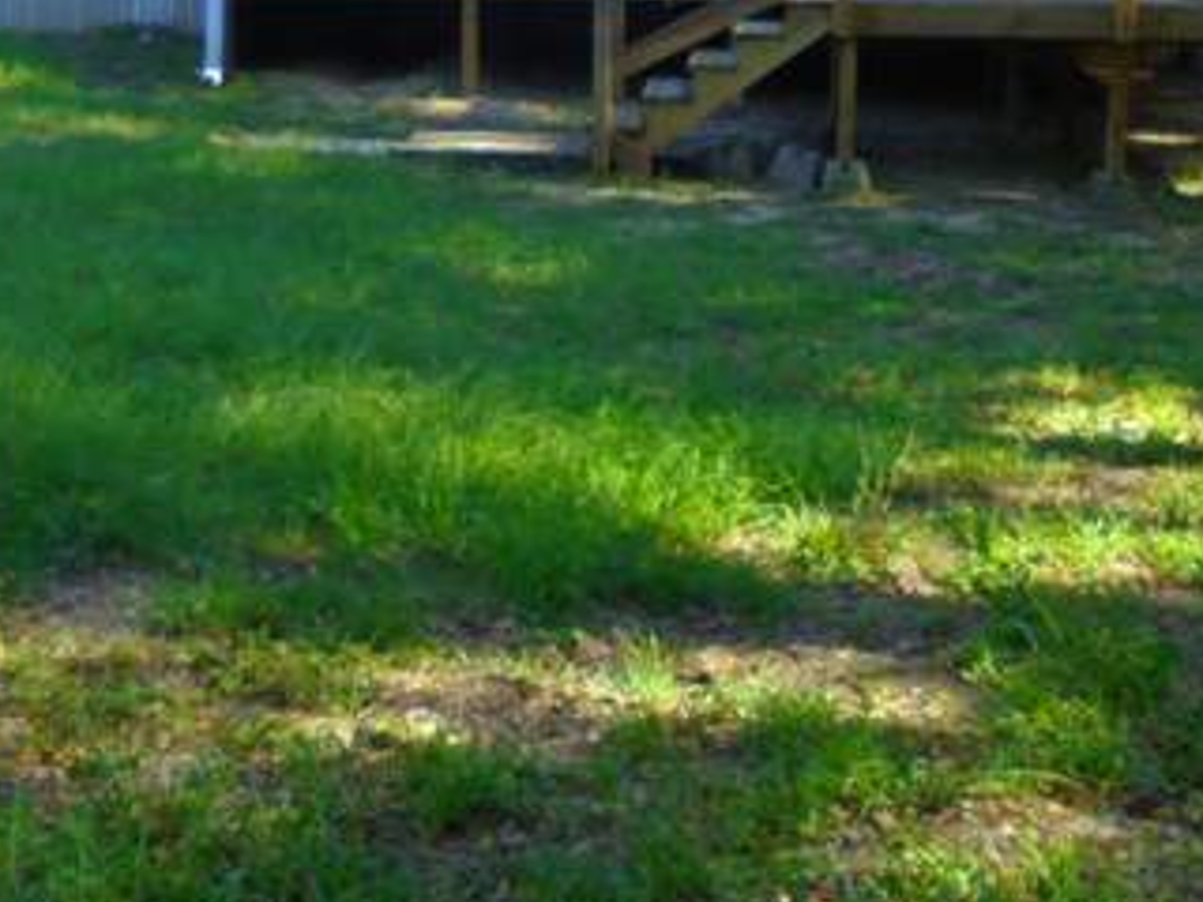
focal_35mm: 65
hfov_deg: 29.8
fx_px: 2259
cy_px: 71
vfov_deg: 22.0
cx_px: 496
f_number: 3.5
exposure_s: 1/125
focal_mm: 4.6
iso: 100
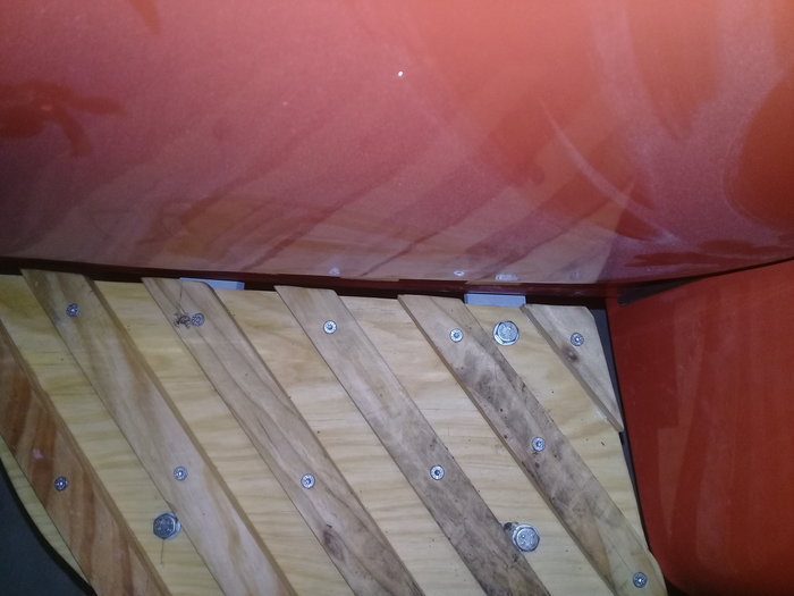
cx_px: 397
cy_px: 298
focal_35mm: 31
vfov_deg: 45.4
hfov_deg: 58.4
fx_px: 711
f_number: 2.2
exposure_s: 1/33
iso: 80
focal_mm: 3.3
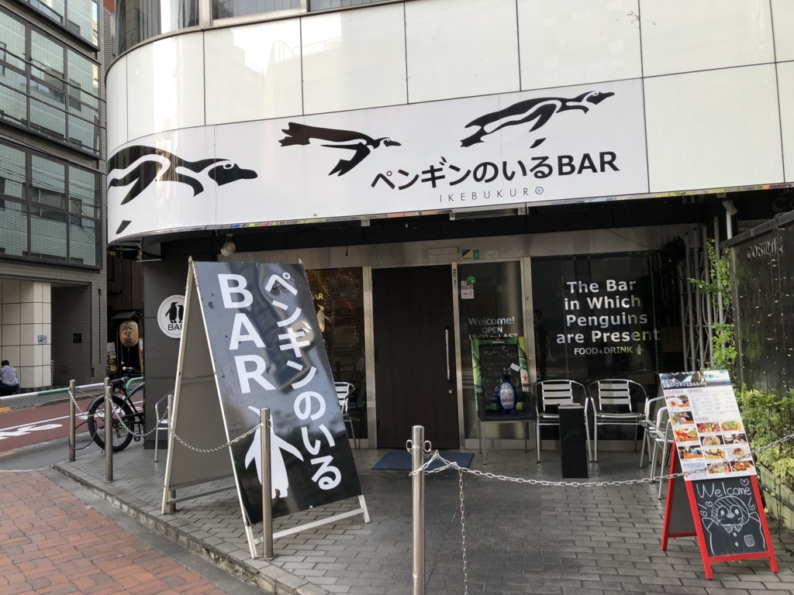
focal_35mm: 28
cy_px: 298
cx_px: 397
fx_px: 642
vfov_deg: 49.7
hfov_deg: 63.4
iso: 20
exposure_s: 1/120
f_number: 1.8
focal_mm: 4
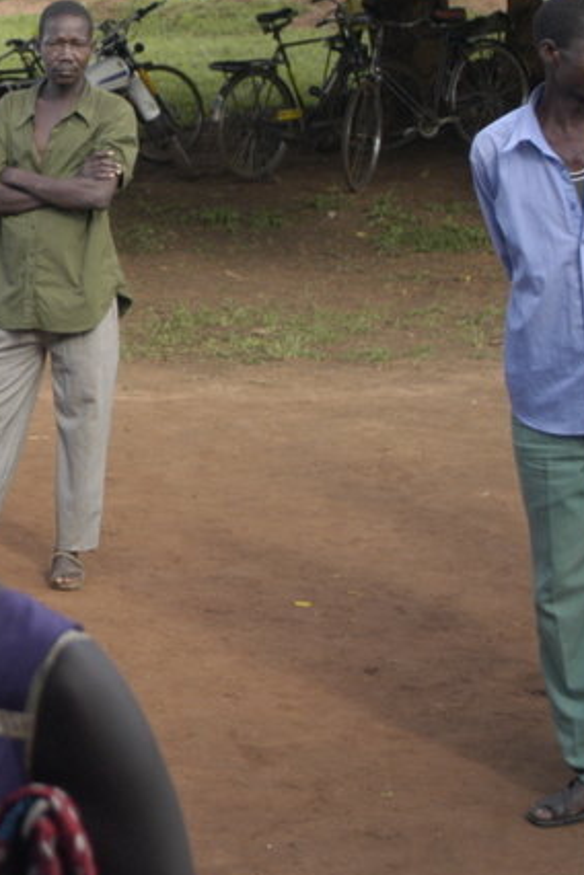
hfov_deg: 12.5
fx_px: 2457
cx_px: -442
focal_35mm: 101
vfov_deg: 20.0
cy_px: 208
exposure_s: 1/1250
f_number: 2.8
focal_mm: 28
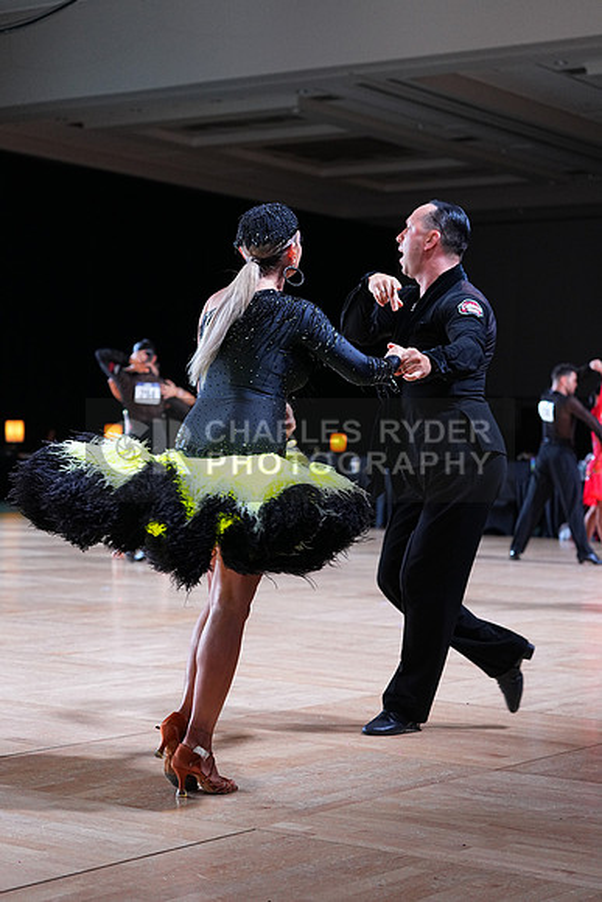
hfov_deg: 19.5
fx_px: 1755
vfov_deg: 28.8
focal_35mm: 70
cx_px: 301
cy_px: 451
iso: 2000
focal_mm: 70
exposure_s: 1/400
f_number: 4
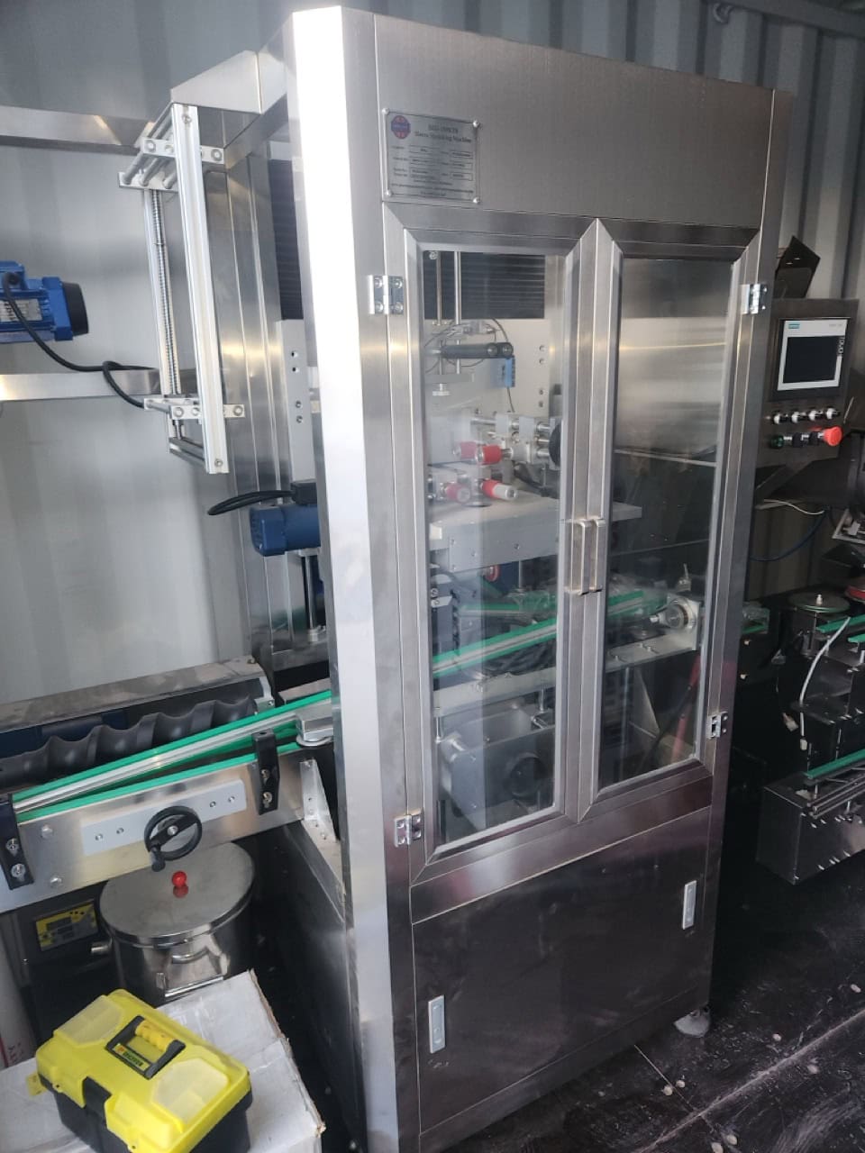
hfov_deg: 58.9
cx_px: 432
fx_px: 766
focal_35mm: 23
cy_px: 576
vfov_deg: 73.9
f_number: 1.8
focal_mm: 5.4
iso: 100
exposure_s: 1/30
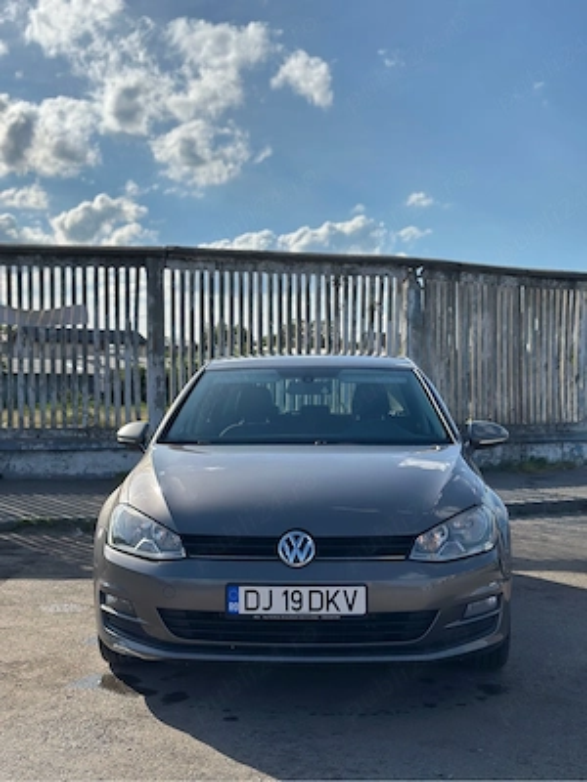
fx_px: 1085
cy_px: 391
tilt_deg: +0.5
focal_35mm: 48
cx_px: 294
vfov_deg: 39.7
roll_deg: -0.7
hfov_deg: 30.3
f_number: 1.78
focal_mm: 6.86
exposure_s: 1/8197
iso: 80
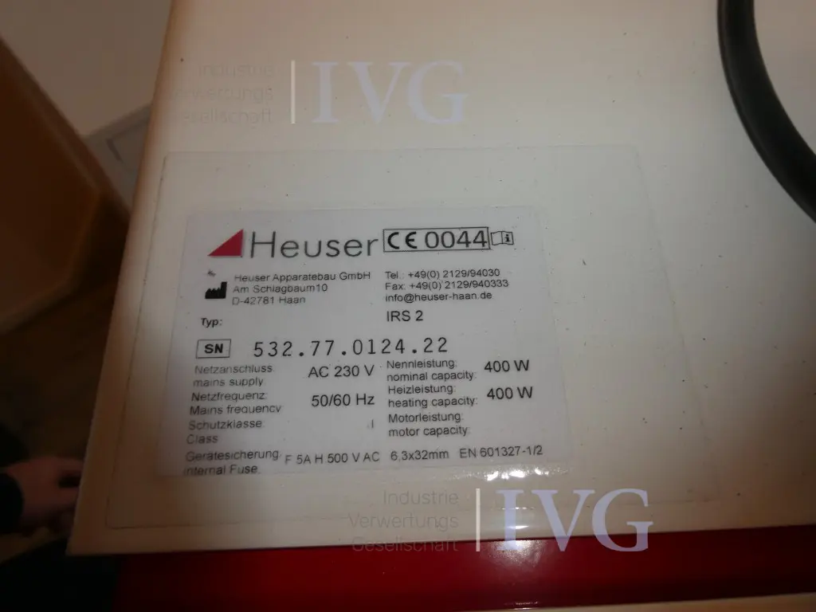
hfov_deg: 71.6
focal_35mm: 24
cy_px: 306
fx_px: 566
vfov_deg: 56.8
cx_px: 408
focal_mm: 4.3
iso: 80
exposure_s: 1/125
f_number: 3.3
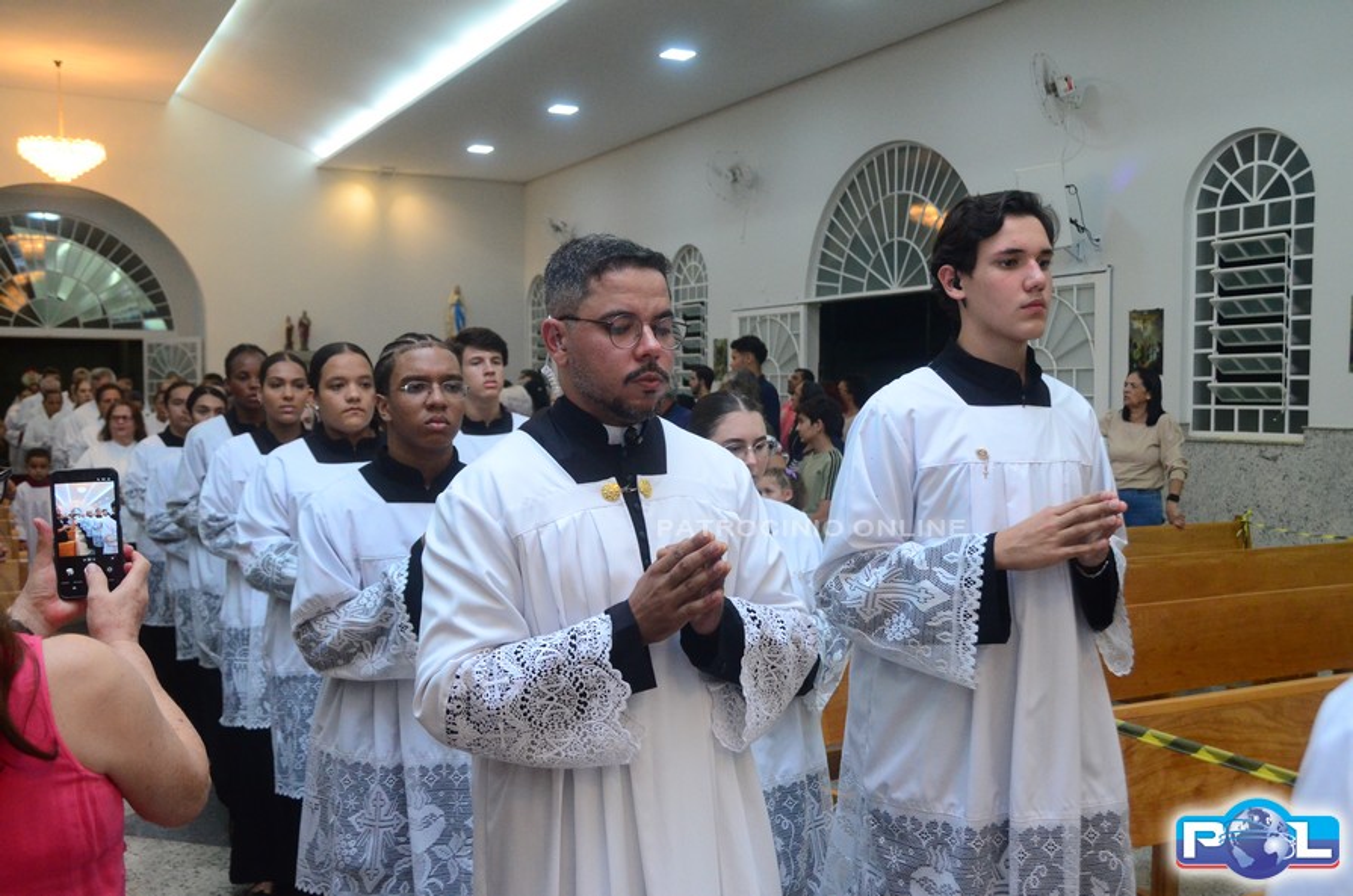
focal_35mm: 36
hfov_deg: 53.2
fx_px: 1350
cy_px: 448
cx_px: 676
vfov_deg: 36.7
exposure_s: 1/200
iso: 2500
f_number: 5
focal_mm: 24
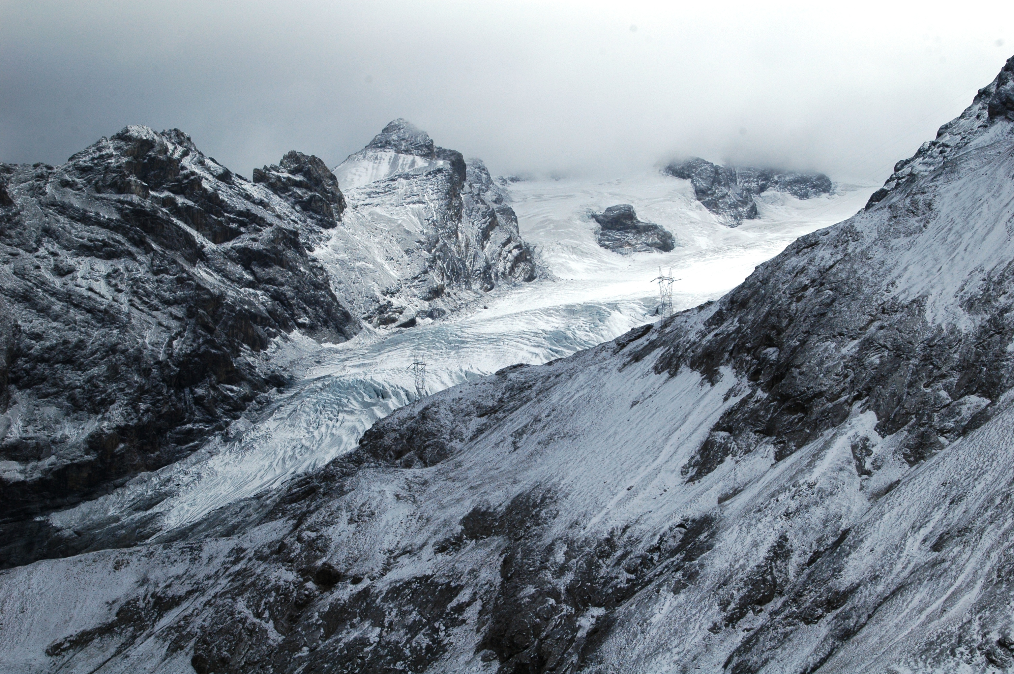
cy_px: 337
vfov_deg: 20.6
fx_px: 1857
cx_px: 507
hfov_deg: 30.5
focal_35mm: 66
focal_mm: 44
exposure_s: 1/320
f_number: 10
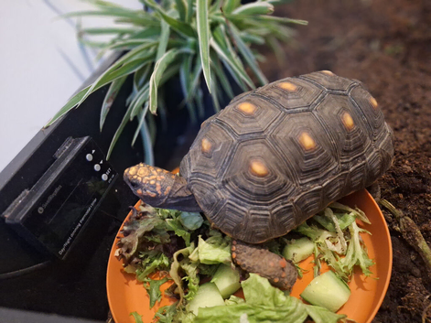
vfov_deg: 58.9
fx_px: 286
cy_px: 162
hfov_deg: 73.9
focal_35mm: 23
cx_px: 216
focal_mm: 5.54
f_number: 1.8
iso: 640
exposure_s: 1/20
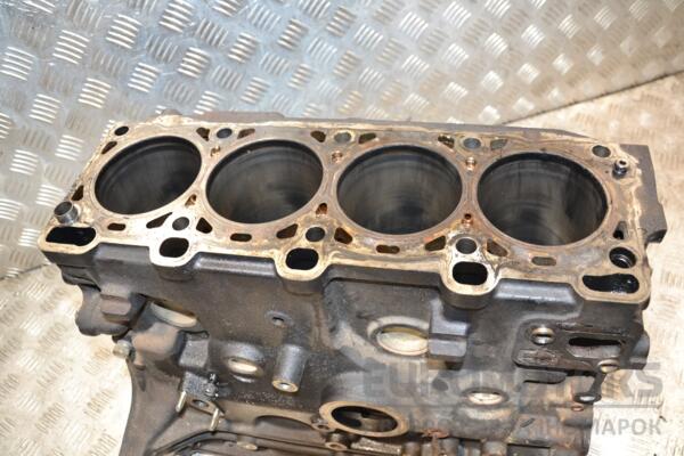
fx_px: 1282
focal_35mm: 68
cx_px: 342
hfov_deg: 29.9
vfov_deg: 20.2
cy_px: 228
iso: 800
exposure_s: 1/160
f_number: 4.8
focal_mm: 45
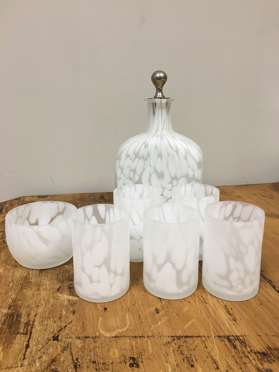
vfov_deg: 61.7
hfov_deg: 48.2
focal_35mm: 29
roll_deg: +0.5
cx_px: 140
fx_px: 312
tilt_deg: -16.2
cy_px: 186
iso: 64
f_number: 2.2
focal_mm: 4.15
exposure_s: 1/33
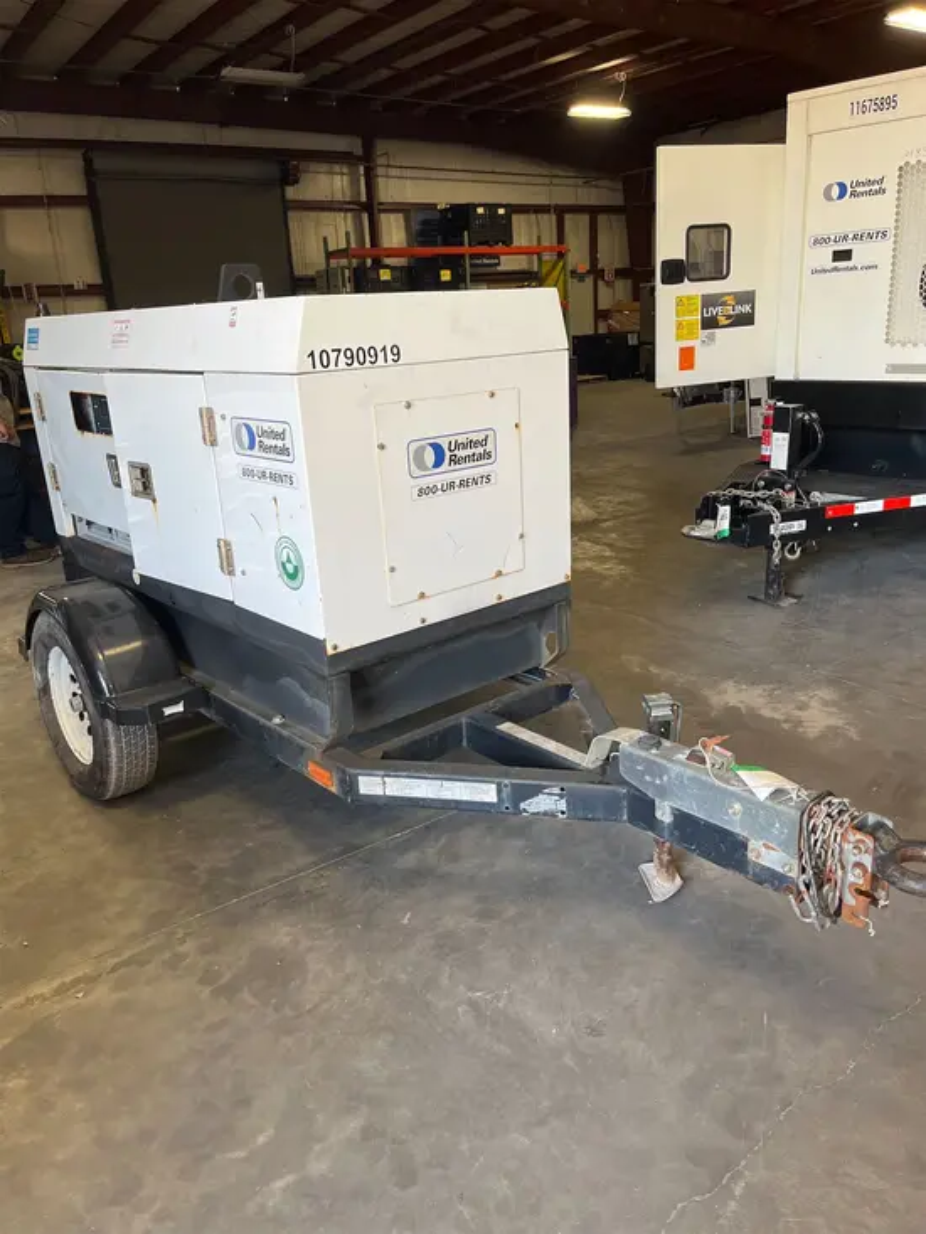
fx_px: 927
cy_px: 617
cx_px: 463
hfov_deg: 53.1
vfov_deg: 67.3
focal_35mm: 26
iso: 80
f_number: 1.6
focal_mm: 5.1
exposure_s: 1/120
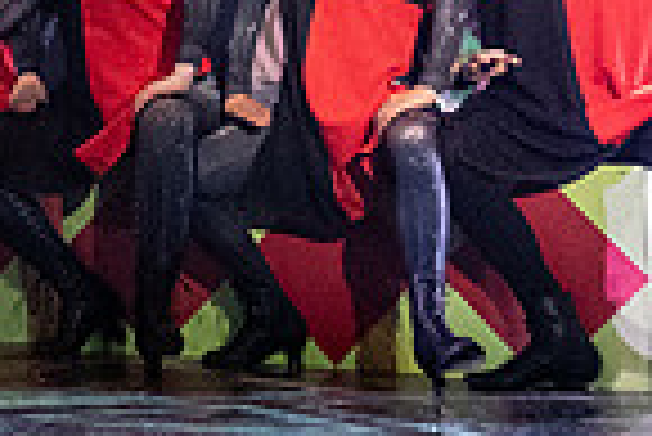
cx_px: -266
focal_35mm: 132
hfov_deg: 14.6
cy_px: -294
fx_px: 2393
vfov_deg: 10.0
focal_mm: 19.4
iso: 4000
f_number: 2.8
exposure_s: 1/250
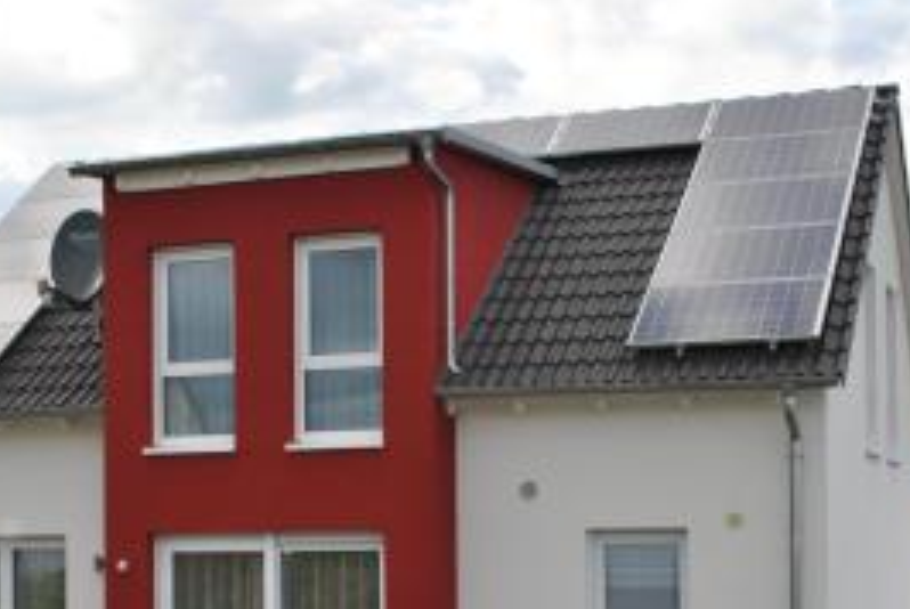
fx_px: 1670
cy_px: 522
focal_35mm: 66
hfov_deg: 30.5
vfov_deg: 20.3
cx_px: 429
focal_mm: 22
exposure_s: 1/200
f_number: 8
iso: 100
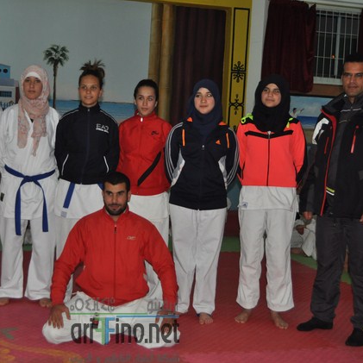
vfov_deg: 29.6
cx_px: 124
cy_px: 182
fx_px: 688
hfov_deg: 29.4
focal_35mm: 58
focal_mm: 30
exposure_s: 1/60
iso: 800
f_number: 4.2
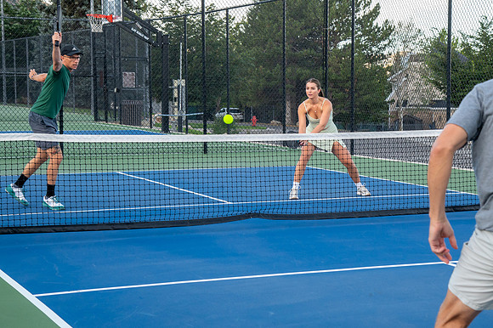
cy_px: 144
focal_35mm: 78
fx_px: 1068
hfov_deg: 26.0
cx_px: 282
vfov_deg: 17.5
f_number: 8
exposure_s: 1/400
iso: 1600
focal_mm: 65
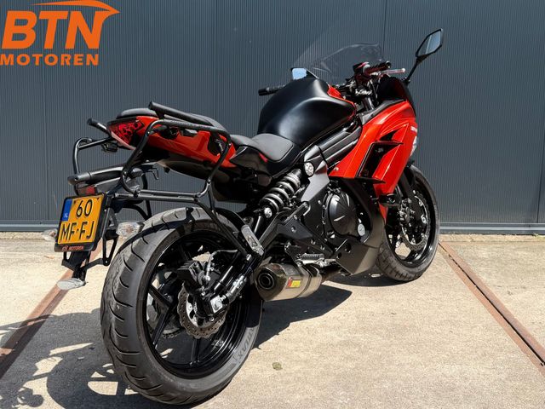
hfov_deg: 71.6
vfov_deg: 56.8
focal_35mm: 24
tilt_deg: -5.9
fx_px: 378
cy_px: 204
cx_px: 272
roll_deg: -0.1
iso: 80
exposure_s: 1/1901
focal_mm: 6.76
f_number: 1.78
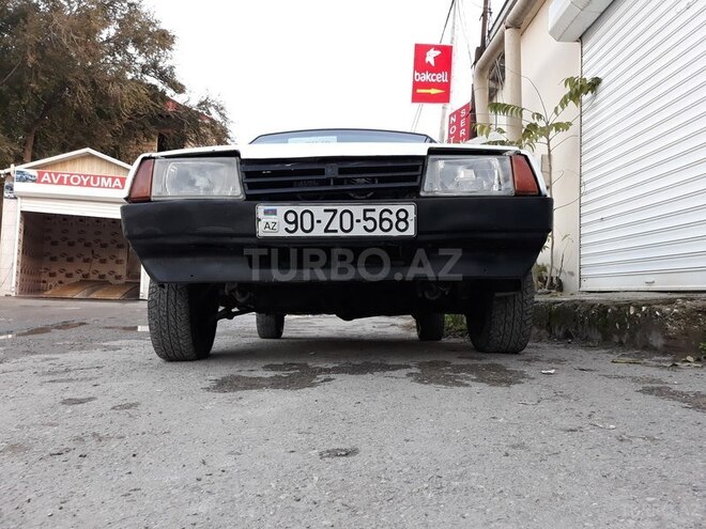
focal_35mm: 27
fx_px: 551
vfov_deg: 51.4
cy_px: 264
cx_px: 353
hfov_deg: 65.3
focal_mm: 3.71
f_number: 1.7
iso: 64
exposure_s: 1/50
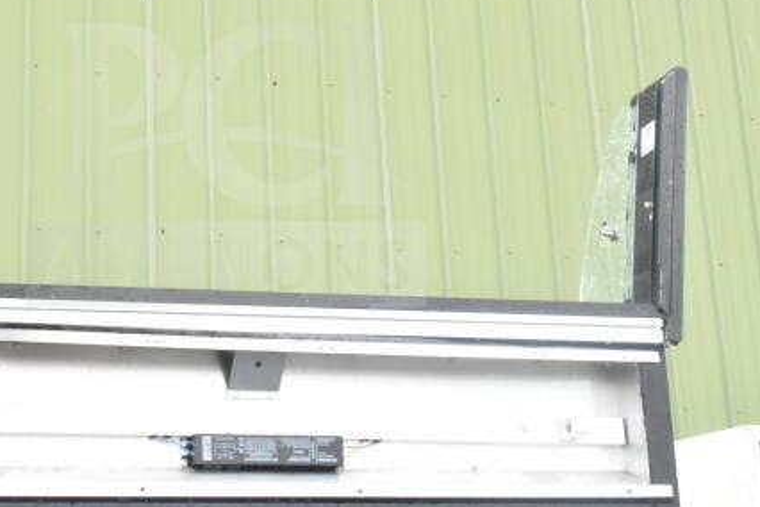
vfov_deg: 18.6
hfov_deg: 27.5
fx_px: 1541
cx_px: 225
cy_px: 165
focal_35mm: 73
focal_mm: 34
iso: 1600
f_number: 9
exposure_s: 1/320
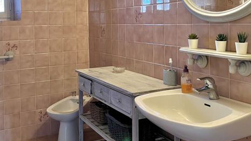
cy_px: 27
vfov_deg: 27.1
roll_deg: +0.0
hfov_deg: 47.3
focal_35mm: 43
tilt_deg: -2.0
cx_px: 138
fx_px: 286
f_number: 1.5
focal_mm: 5.7
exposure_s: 1/50
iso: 400
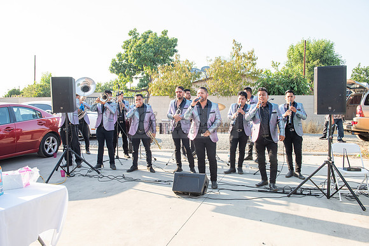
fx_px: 318
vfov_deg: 42.3
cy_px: 123
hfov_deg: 60.3
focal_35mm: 31
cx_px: 184
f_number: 7.1
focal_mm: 31
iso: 200
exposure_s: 1/200
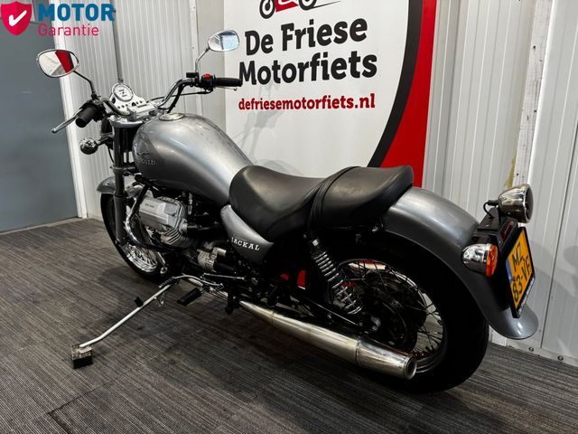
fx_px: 401
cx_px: 289
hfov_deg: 71.6
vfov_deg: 56.8
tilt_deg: -14.4
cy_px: 217
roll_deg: +1.0
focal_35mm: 24
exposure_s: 1/50
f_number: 1.78
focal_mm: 6.76
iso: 250
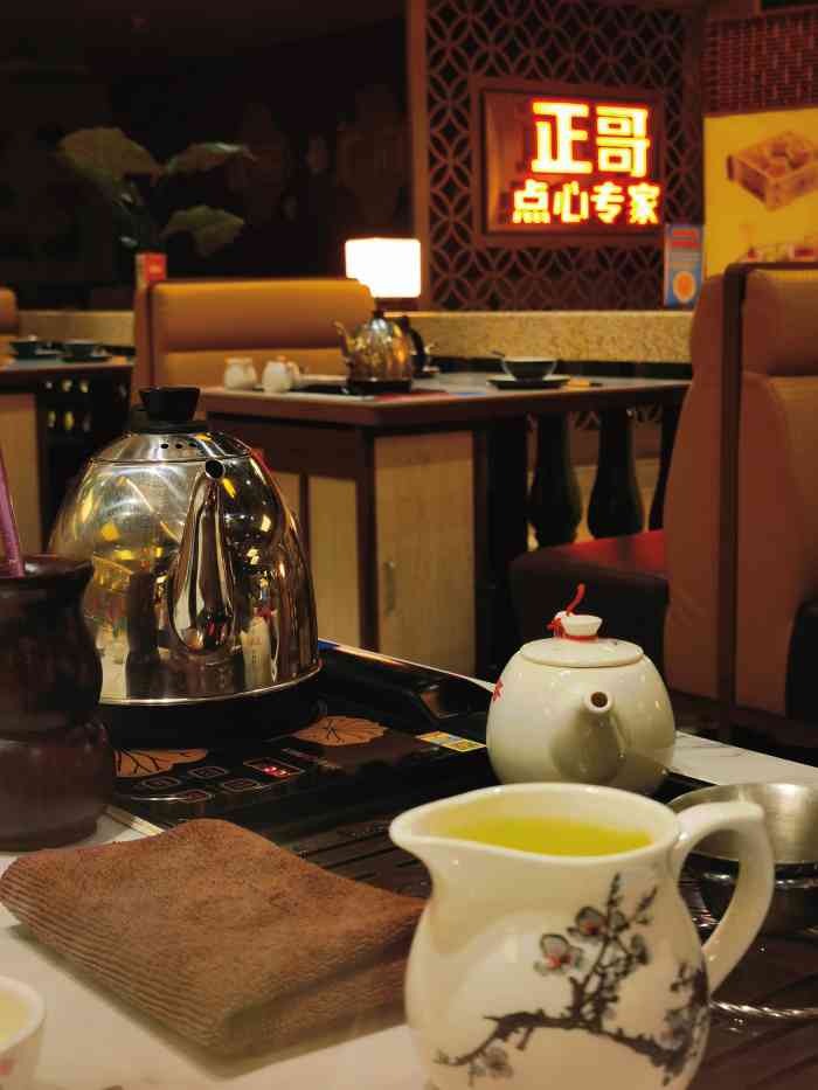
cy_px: 545
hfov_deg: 28.0
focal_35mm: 52
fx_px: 1638
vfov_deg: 36.8
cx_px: 409
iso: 80
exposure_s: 1/100
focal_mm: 6.67
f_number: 1.9
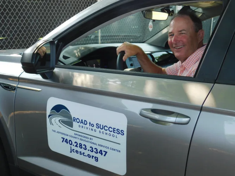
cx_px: 118
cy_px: 88
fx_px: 305
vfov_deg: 32.2
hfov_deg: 42.1
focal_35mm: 45
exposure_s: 1/100
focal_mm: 8
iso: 125
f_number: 3.7
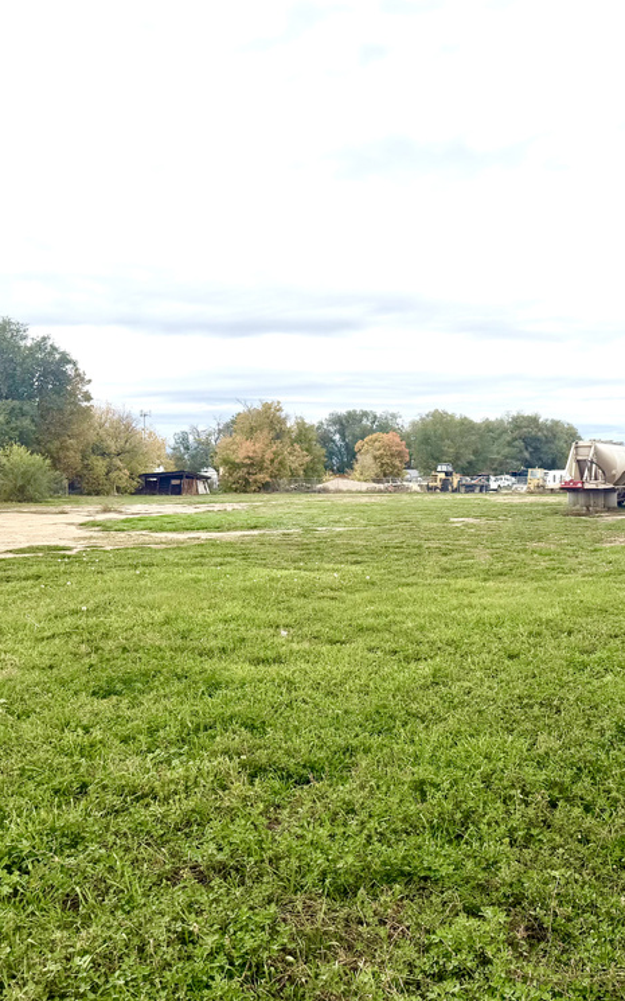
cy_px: 499
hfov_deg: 35.8
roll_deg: +0.9
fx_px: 954
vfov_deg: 55.3
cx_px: 427
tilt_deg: -1.3
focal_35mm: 35
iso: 80
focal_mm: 6.76
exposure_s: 1/3425
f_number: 1.78
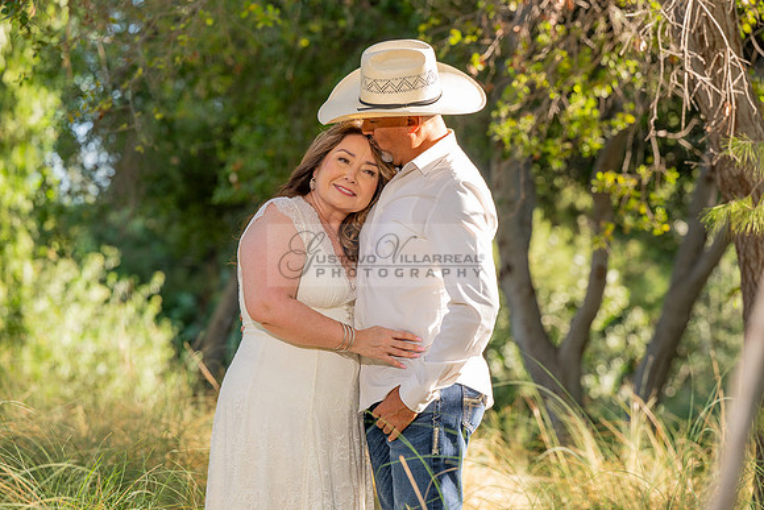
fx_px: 2759
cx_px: 382
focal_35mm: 130
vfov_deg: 10.6
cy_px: 255
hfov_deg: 15.8
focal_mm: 130
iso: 200
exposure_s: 1/200
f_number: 4.5
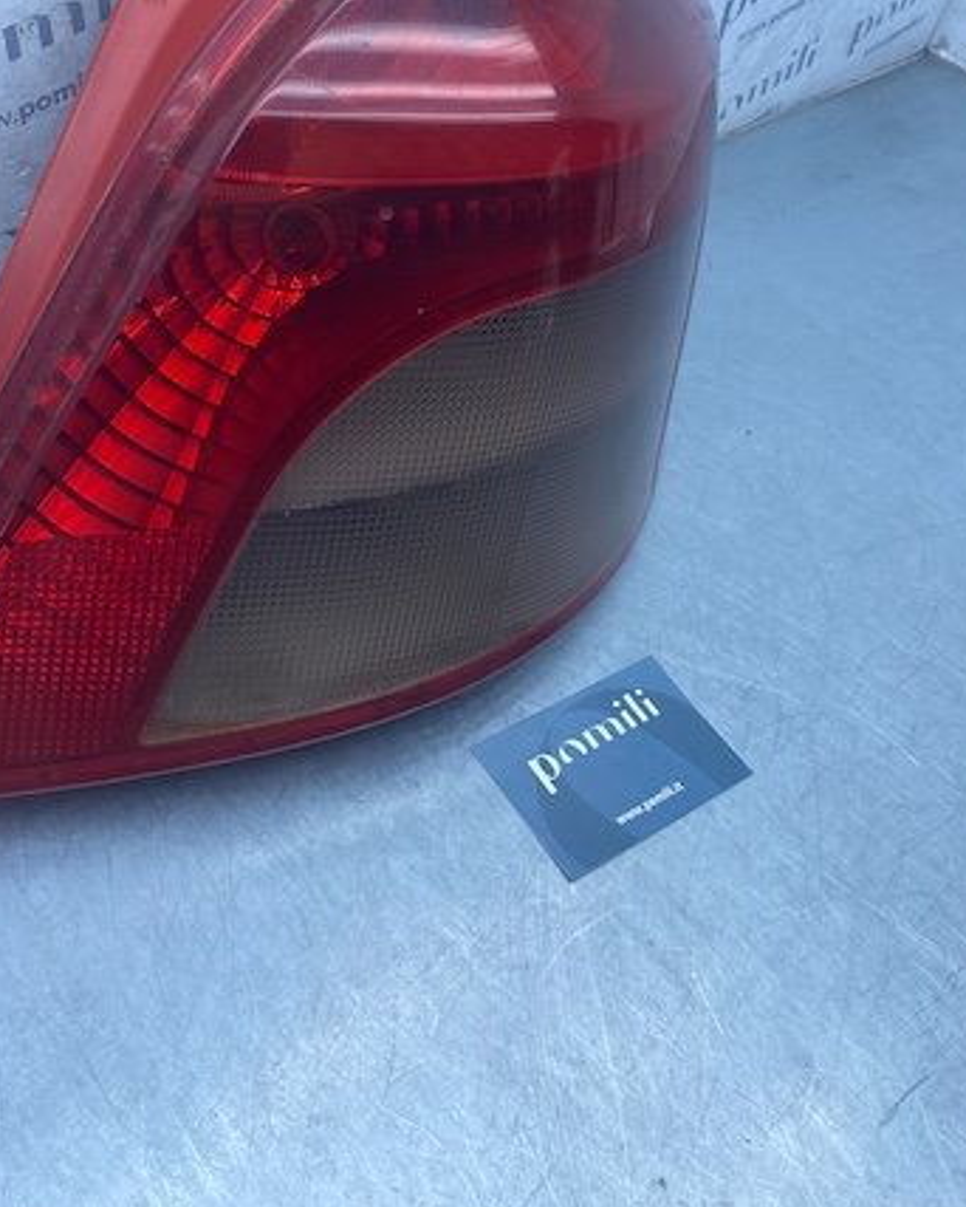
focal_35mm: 38
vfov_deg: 47.0
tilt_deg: -40.0
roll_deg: -14.8
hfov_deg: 39.0
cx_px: 373
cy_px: 382
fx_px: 1357
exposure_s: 1/693
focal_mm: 4.25
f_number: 1.8
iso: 32
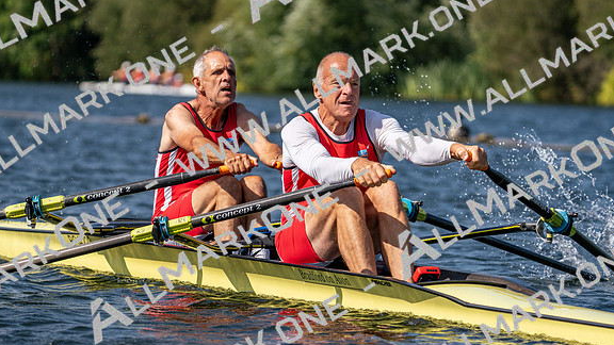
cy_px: 179
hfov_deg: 8.0
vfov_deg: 4.5
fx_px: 4412
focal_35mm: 271
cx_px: 307
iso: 200
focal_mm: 257
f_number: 5.6
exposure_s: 1/2000
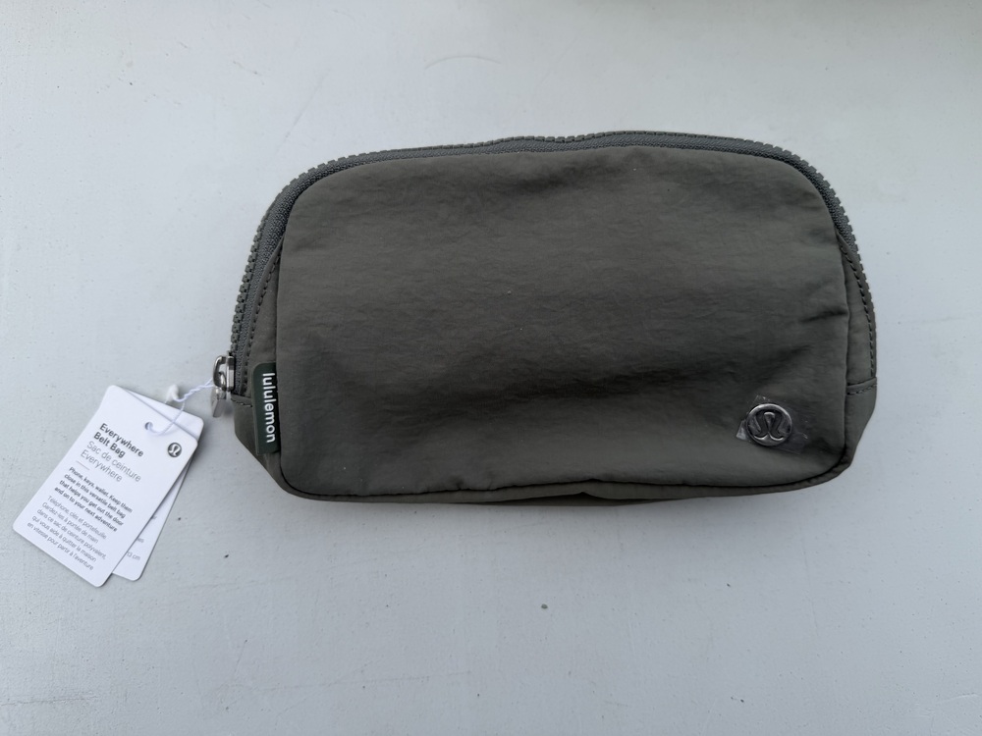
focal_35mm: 24
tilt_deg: -80.5
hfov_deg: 71.6
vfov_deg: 56.8
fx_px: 681
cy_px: 368
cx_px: 491
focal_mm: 6.76
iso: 80
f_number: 1.78
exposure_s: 1/2703
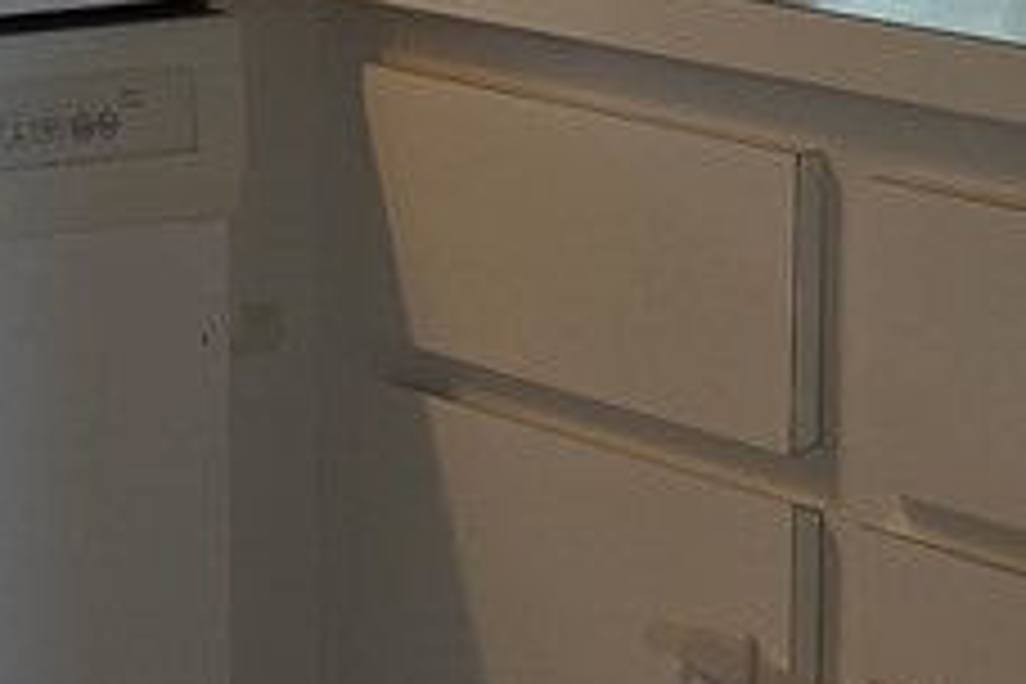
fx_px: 4788
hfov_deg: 11.6
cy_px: -9
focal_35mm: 168
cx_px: -630
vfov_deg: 8.1
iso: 50
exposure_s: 1/60
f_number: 1.4
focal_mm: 6.5
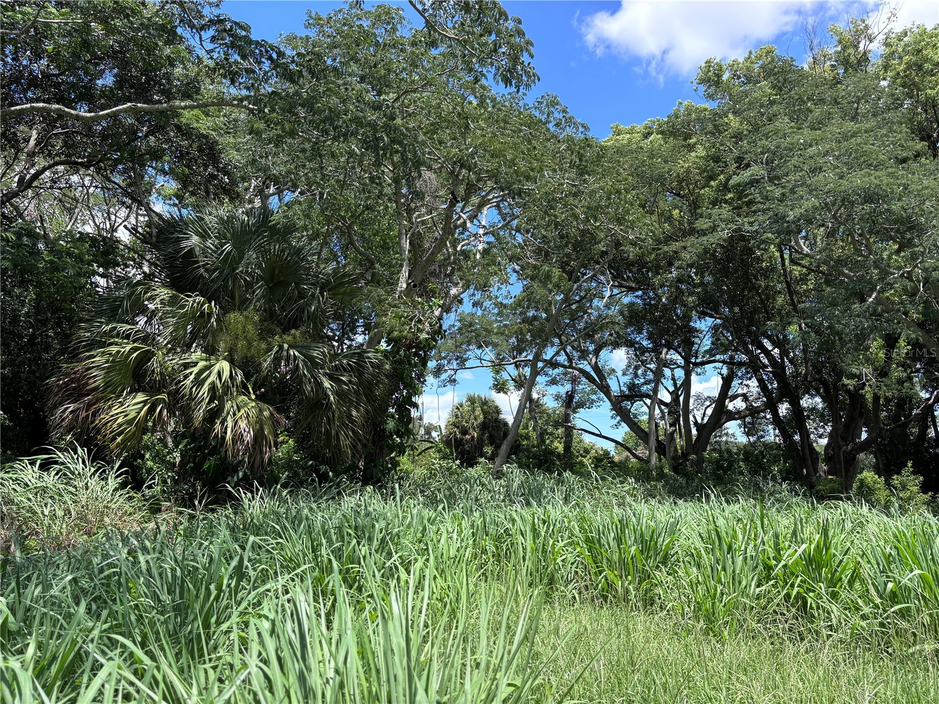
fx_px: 705
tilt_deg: +11.4
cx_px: 470
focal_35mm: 26
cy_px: 352
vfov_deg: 53.1
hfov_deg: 67.3
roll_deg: -1.8
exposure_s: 1/1344
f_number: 1.6
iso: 50
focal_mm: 5.96
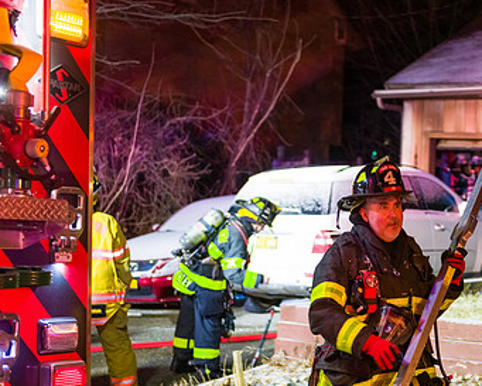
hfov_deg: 22.7
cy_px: 268
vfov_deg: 18.4
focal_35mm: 83
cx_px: 382
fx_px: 1184
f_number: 3.5
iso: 1600
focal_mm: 52
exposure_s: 1/125
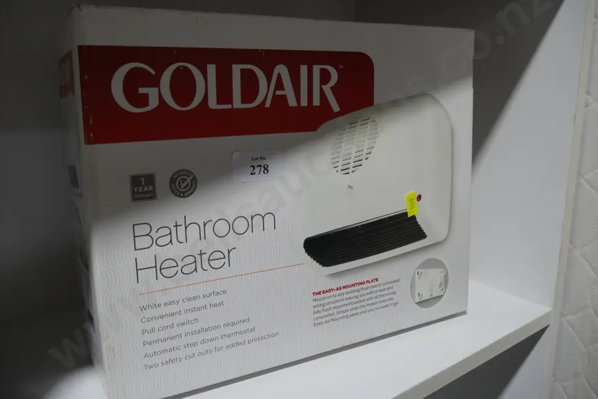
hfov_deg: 58.7
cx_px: 299
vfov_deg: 41.1
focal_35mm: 32
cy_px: 178
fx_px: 532
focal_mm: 15
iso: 200
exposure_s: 1/100
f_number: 3.6
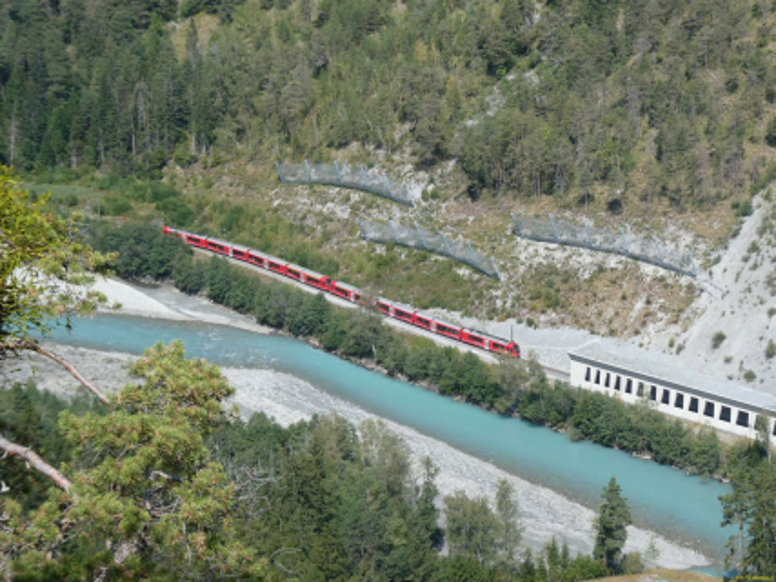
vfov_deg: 15.1
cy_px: 291
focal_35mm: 98
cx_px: 388
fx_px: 2196
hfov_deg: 20.0
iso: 80
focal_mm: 17.5
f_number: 5
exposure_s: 1/400
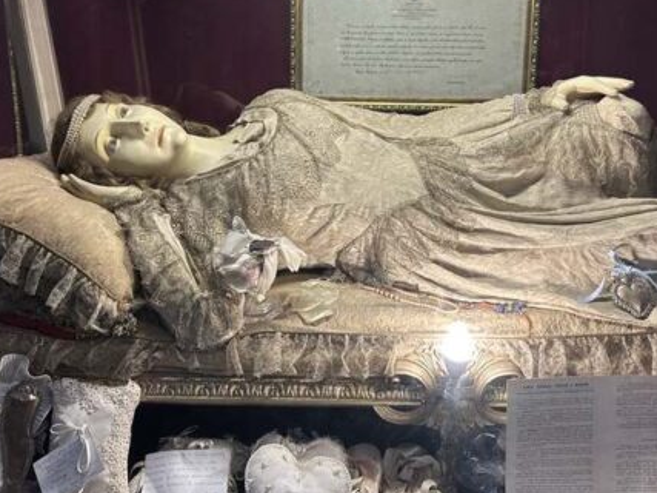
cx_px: 331
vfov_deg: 36.3
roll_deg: +1.4
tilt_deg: -7.4
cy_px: 154
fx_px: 740
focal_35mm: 39
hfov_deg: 47.9
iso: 100
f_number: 1.5
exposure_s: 1/50
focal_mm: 5.7
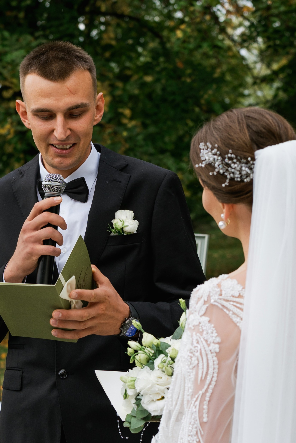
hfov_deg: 13.8
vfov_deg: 20.6
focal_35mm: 99
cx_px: 148
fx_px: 1221
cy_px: 268
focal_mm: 41
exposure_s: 1/640
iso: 125
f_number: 3.5
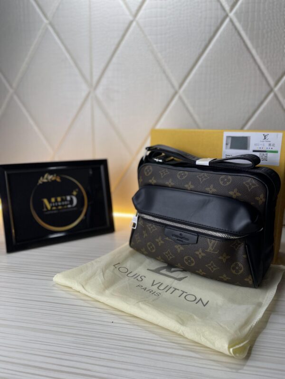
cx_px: 142
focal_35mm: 26
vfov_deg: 67.3
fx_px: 285
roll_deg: +0.3
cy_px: 190
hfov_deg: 53.1
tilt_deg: -12.2
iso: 40
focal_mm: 4.2
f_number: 1.6
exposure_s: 1/239
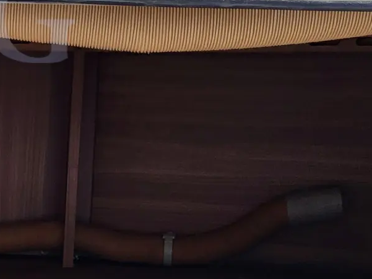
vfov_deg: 17.1
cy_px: 327
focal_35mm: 83
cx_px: -14
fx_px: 892
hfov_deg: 22.5
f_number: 1.8
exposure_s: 1/461
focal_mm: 5.4
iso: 40
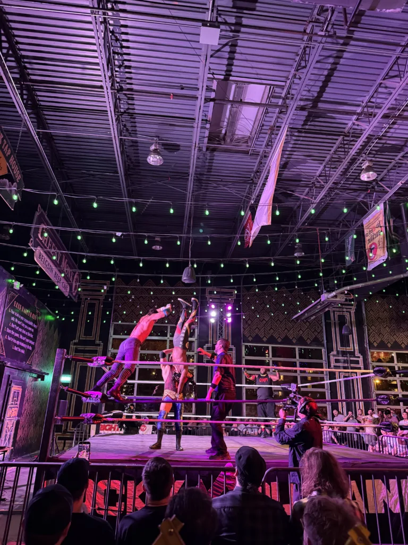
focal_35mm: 24
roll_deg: -2.2
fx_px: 377
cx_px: 204
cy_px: 272
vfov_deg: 71.6
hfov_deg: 56.8
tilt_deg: +18.2
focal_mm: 6.76
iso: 800
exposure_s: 1/40
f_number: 1.78
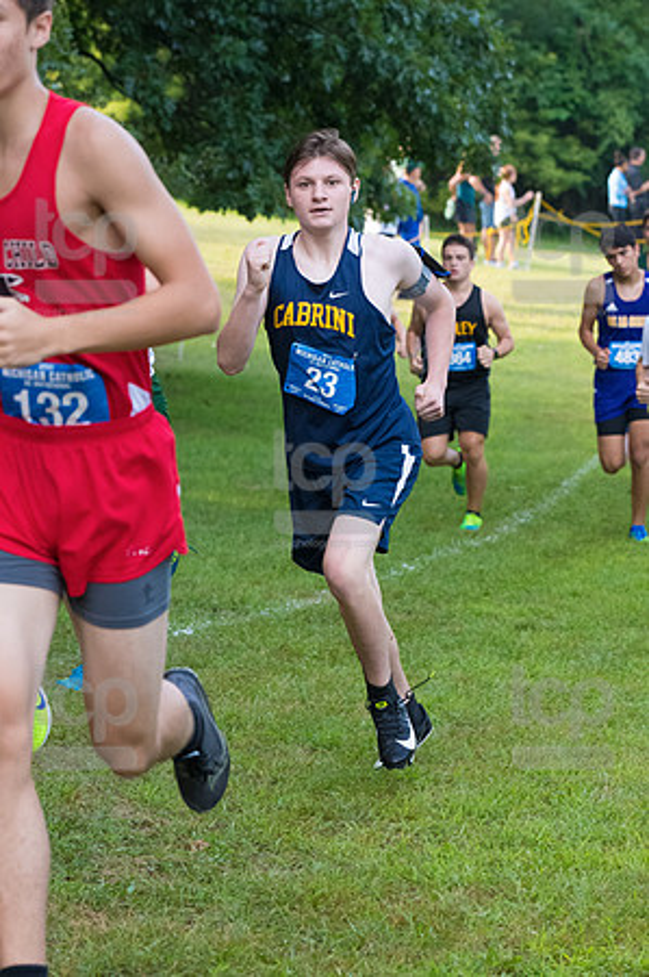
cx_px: 324
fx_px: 3849
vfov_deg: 14.5
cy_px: 488
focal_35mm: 142
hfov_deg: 9.6
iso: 3200
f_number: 5
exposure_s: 1/1600
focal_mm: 95
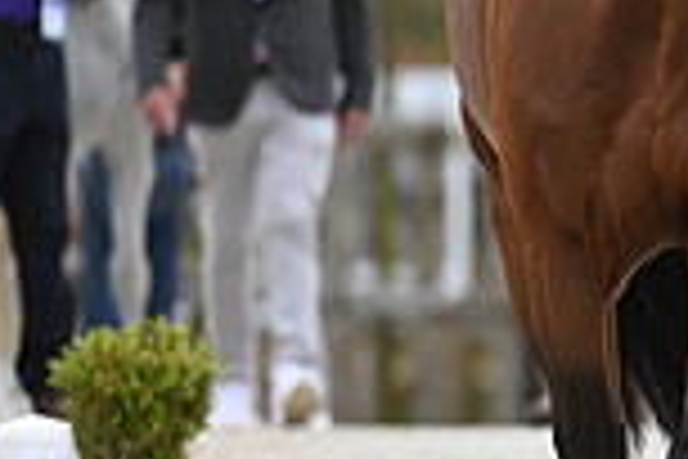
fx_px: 28951
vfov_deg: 0.9
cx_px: 1241
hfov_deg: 1.4
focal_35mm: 1515
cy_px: 70
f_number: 5.6
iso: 720
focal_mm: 400
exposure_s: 1/1600
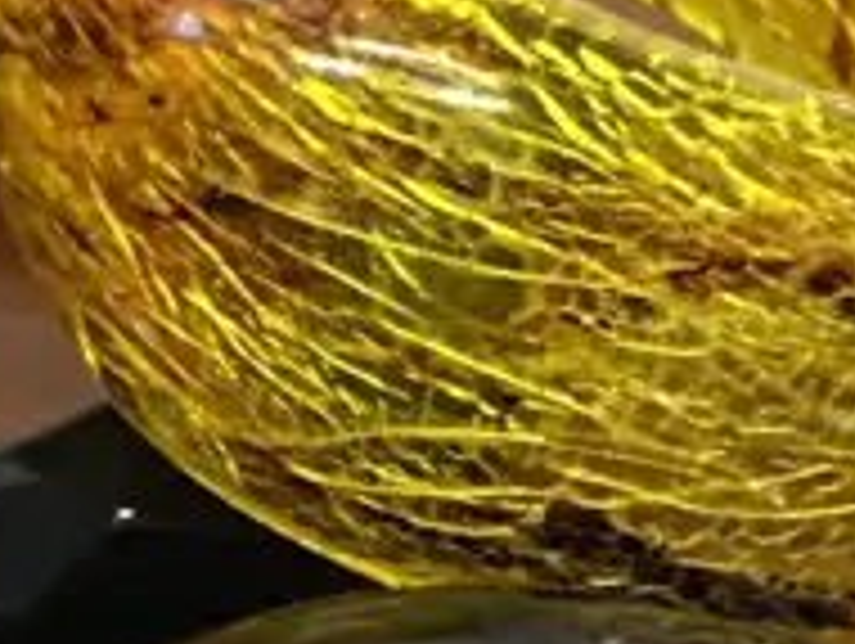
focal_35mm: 156
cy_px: 847
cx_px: 364
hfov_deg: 12.6
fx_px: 3858
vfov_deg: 9.4
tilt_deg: -47.2
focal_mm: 4.15
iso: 80
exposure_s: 1/10
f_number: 2.2
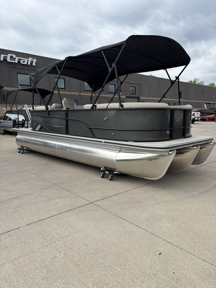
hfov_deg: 53.1
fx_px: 216
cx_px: 108
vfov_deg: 67.3
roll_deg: +0.7
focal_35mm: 26
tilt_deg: -8.2
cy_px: 144
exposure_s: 1/3311
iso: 50
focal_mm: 5.96
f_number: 1.6
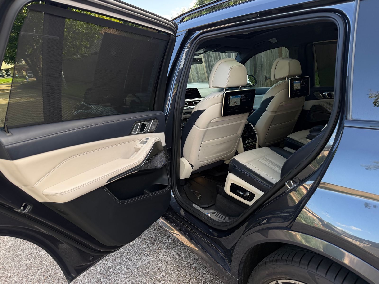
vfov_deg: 56.8
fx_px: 263
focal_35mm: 24
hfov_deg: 71.6
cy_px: 142
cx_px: 190
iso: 100
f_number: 1.78
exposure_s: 1/350
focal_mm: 6.76
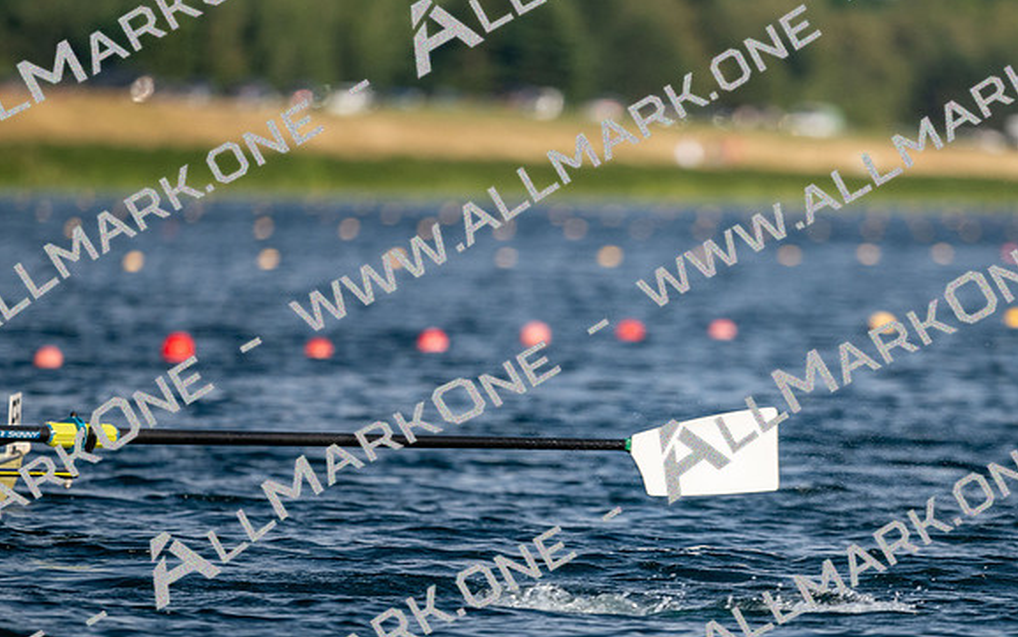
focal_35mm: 615
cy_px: 336
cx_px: 508
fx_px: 17067
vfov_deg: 2.1
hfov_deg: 3.4
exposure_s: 1/5000
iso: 500
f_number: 4.5
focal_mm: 400
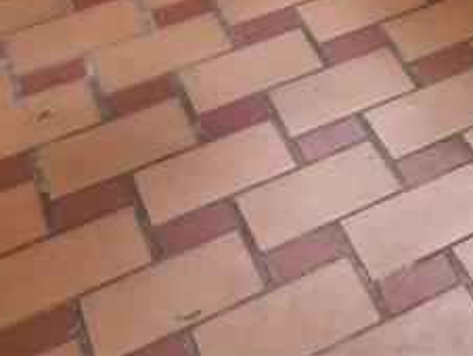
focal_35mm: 95
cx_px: 1339
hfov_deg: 12.2
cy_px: -755
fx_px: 1299
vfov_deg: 10.4
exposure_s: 1/40
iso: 400
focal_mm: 14
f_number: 8
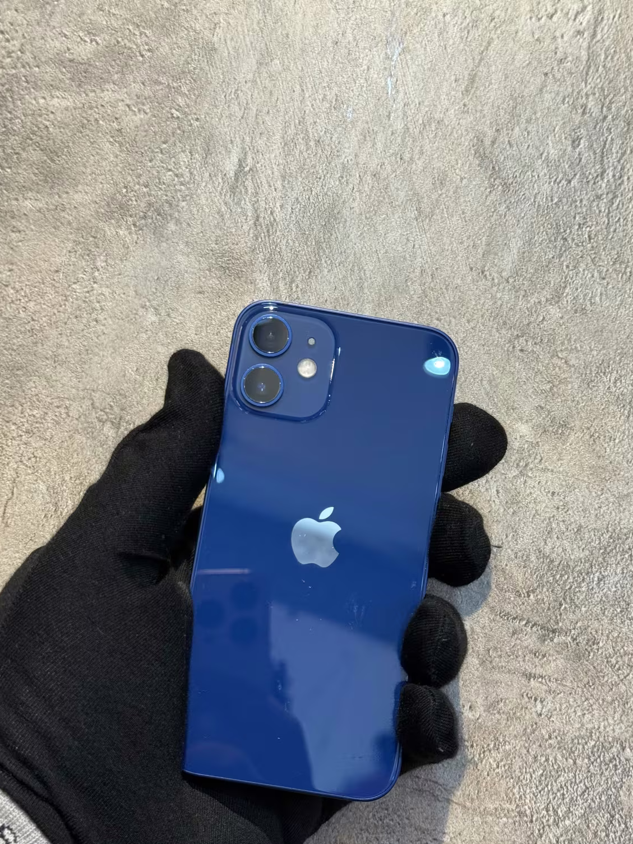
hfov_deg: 28.5
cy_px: 447
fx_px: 1244
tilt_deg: +7.4
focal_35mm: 51
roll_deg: -20.6
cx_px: 332
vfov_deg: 37.5
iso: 80
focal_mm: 6.76
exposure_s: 1/50
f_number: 1.78
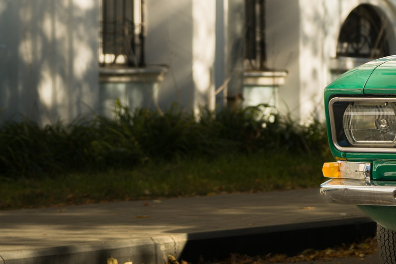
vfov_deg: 7.4
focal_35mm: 186
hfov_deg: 10.6
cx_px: 620
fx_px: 2045
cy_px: 55
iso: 100
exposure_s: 1/100
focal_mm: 57
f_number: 2.8
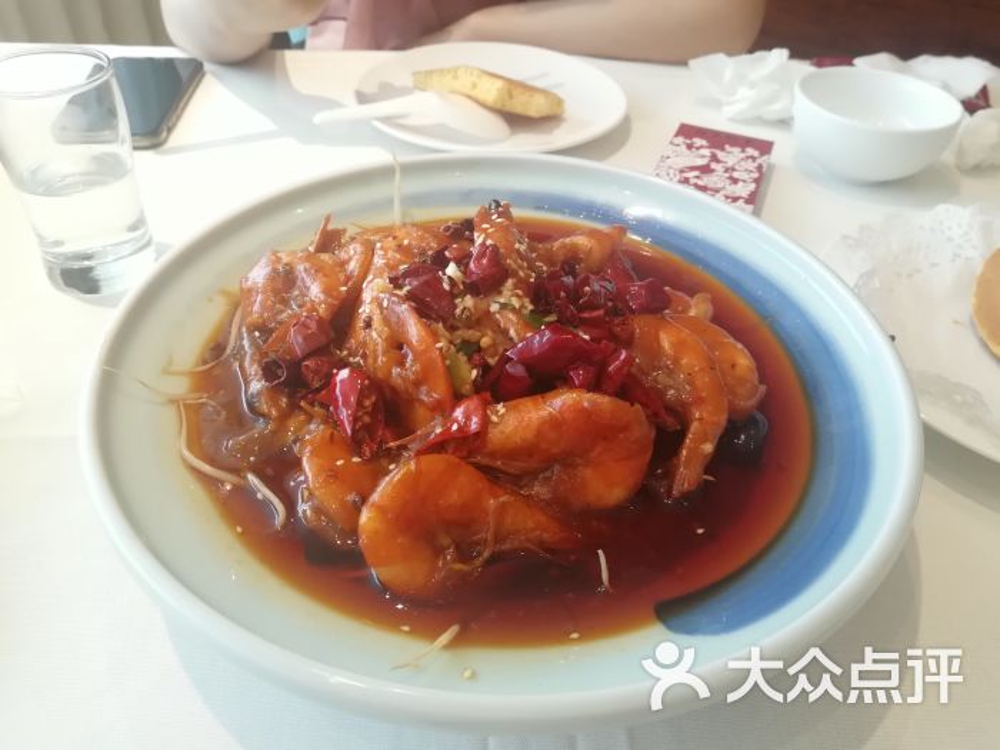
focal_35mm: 27
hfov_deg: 65.3
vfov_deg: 51.4
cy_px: 375
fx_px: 780
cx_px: 500
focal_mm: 3.83
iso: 160
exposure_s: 1/33.3
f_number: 1.8
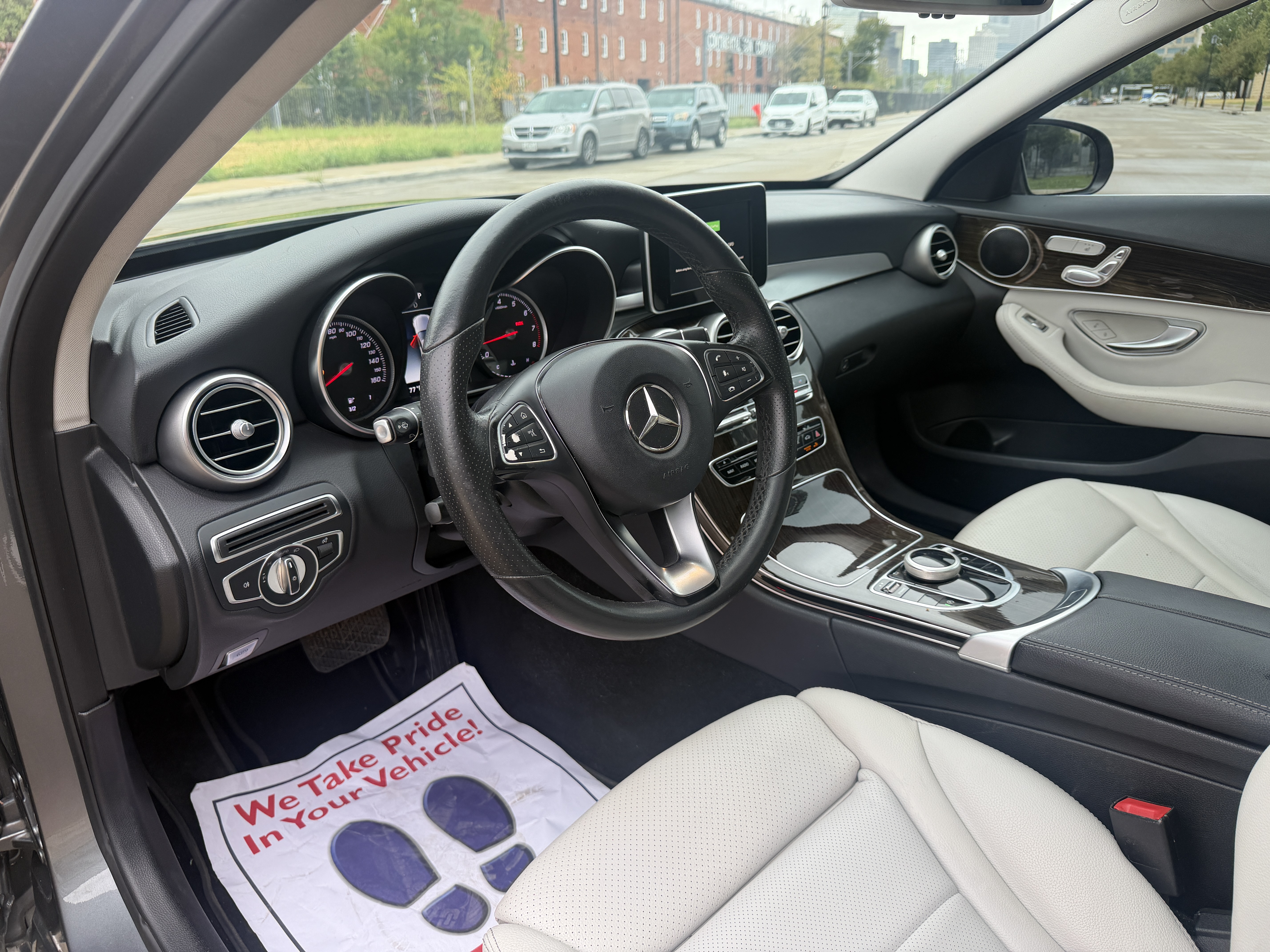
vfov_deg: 56.8
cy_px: 476
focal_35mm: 24
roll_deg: +1.2
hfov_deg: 71.6
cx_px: 635
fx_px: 881
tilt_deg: -22.0
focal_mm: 6.76
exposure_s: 1/121
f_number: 1.78
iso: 100
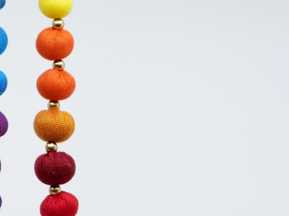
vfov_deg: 2.1
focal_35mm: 695
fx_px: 5802
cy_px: 223
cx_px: 19
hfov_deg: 2.9
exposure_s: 1/320
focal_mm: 150
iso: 500
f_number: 5.6
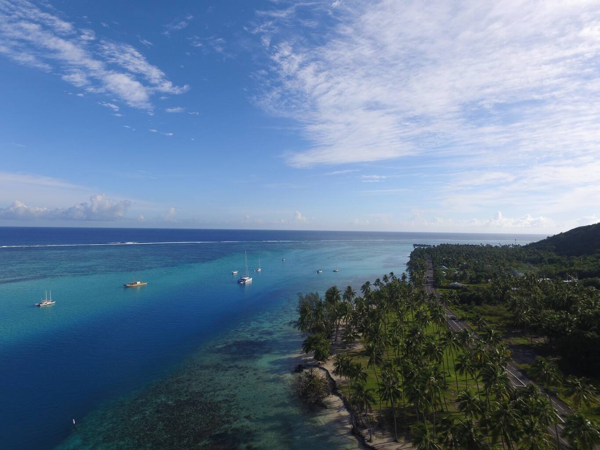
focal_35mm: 20
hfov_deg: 81.7
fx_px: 347
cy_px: 225
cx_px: 300
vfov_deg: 66.0
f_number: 2.8
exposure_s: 1/1252
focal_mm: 3.61
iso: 100
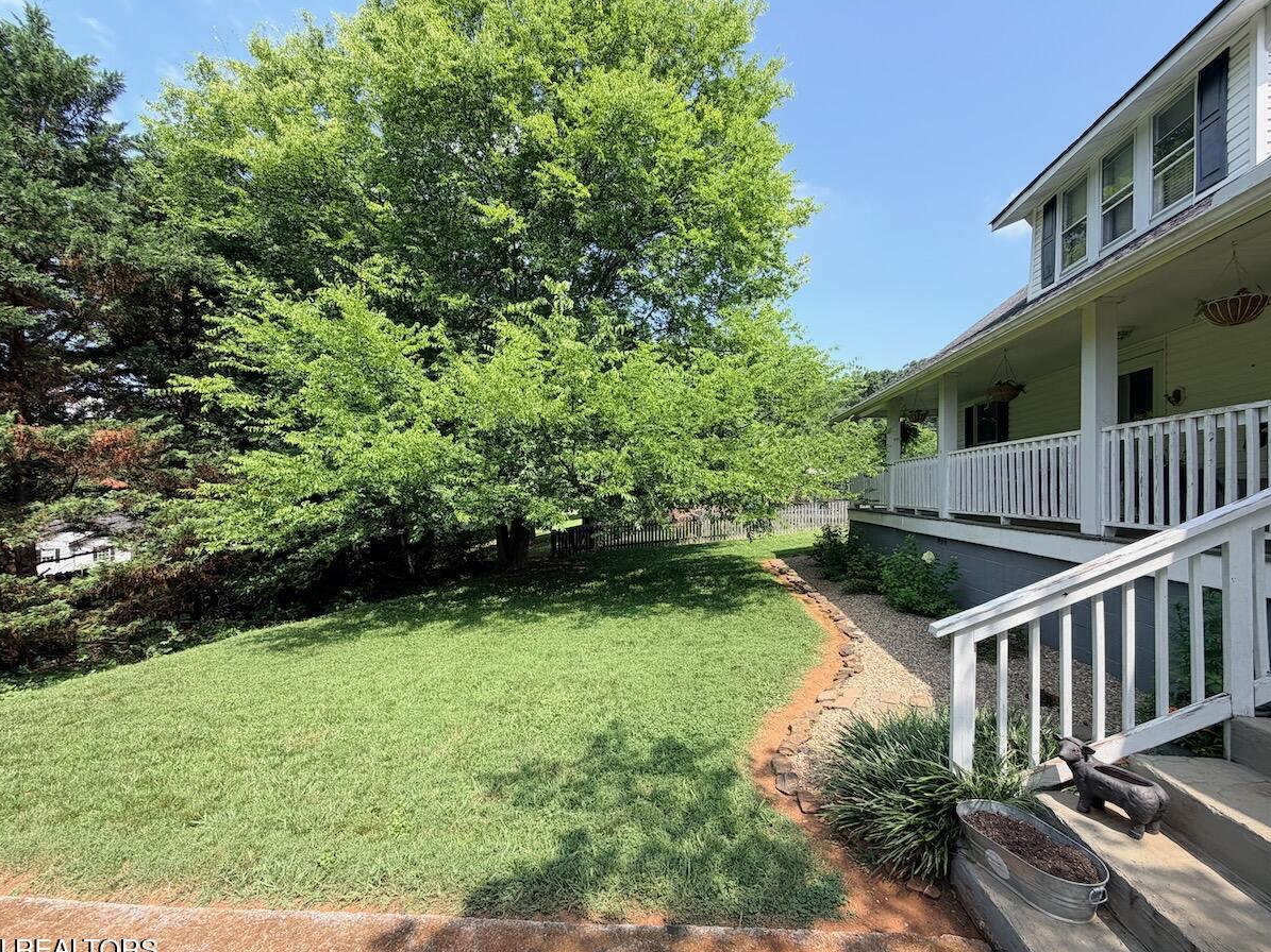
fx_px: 551
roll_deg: -0.5
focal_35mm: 15
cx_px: 626
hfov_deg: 98.2
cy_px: 484
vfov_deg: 81.7
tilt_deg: +1.4
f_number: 2.2
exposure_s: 1/579
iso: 40
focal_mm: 2.22
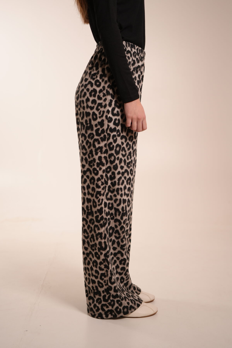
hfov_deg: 27.0
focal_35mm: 50
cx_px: 116
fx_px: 483
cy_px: 174
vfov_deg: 39.6
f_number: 2.8
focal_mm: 50
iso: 400
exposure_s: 1/125
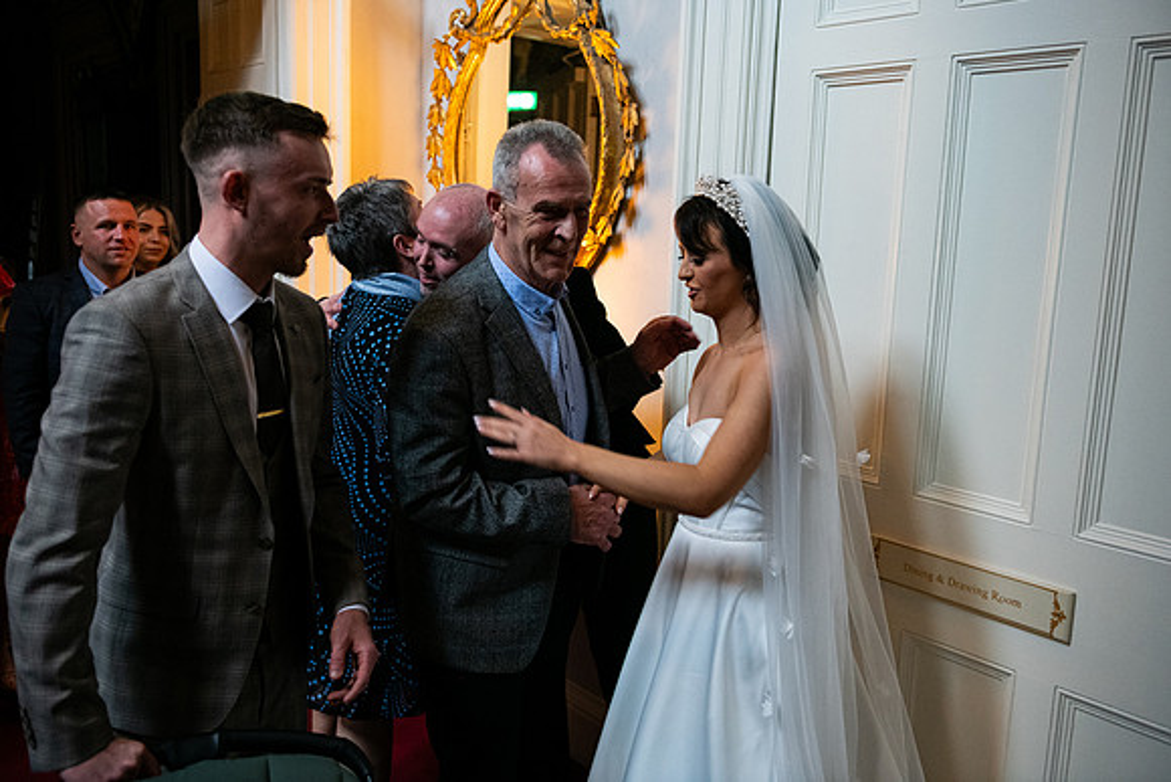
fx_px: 1041
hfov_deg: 58.7
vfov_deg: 41.1
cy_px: 391
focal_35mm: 32
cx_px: 586
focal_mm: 32
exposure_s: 1/160
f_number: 3.5
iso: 1600
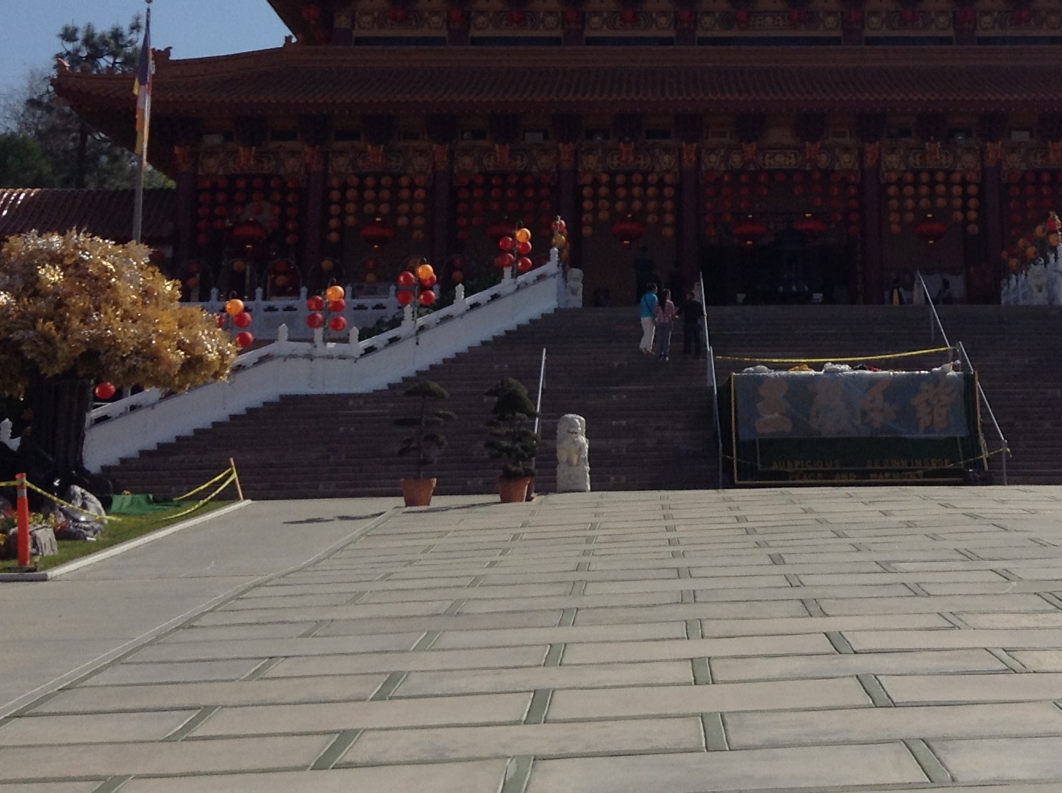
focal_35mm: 64
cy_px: 36
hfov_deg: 30.0
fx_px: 1960
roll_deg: +0.5
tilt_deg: +11.2
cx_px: 751
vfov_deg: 22.2
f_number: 2.4
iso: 25
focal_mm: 3.3
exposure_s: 1/2070
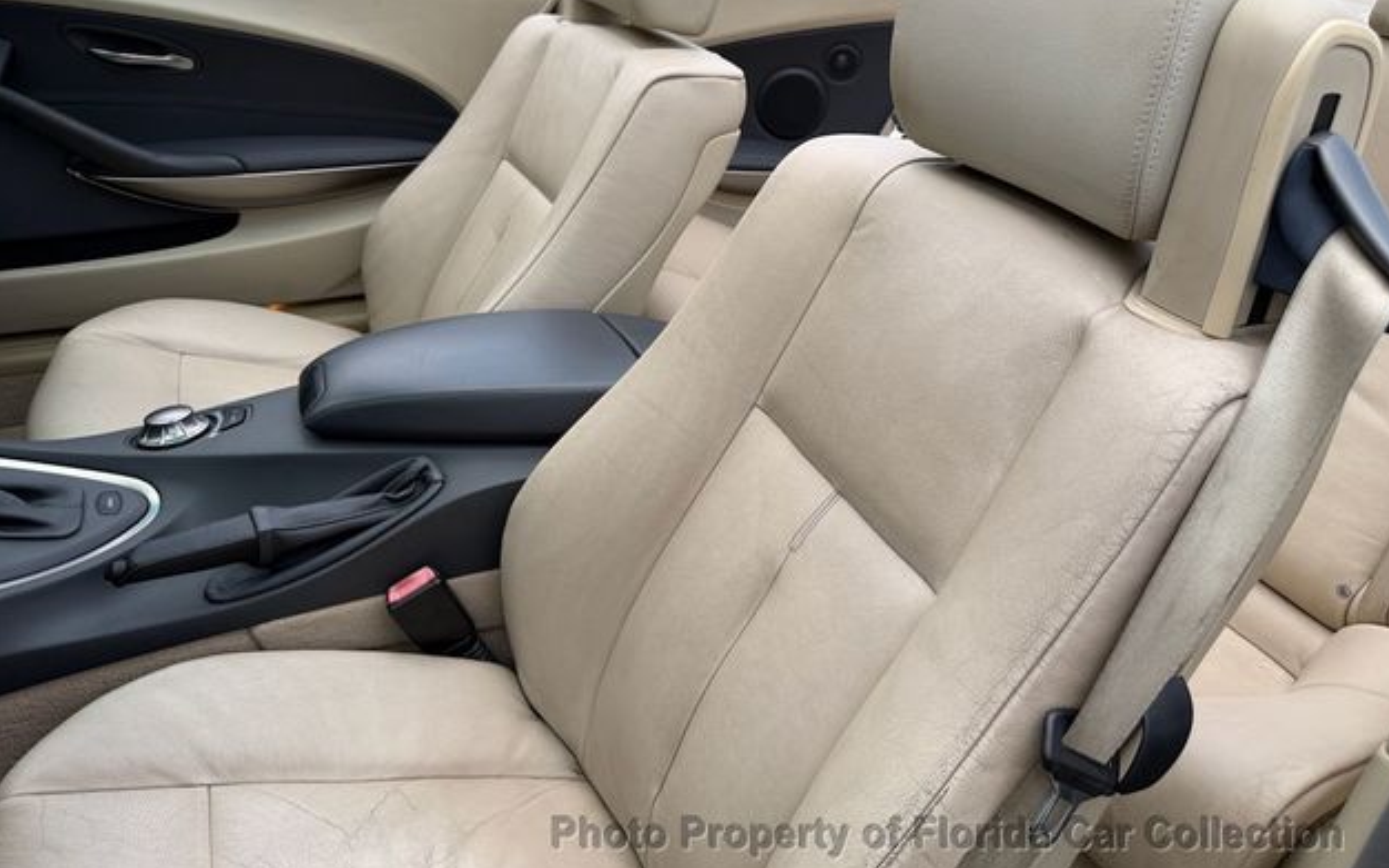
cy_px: 349
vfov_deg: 47.3
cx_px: 706
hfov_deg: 70.4
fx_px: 984
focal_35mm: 26
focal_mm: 6.76
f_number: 1.78
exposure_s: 1/2299
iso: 80
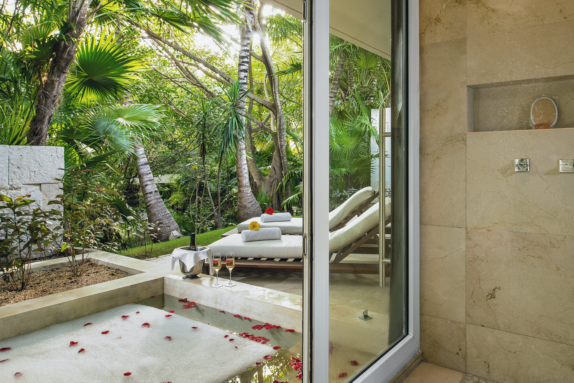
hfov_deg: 71.2
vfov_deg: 51.3
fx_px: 399
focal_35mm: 25
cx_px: 320
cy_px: 178
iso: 640
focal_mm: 22
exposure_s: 1/5
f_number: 14
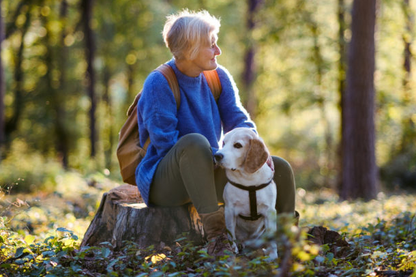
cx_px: 205
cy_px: 107
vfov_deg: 12.8
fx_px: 1236
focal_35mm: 107
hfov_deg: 19.1
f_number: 1.8
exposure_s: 1/500
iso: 640
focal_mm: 85
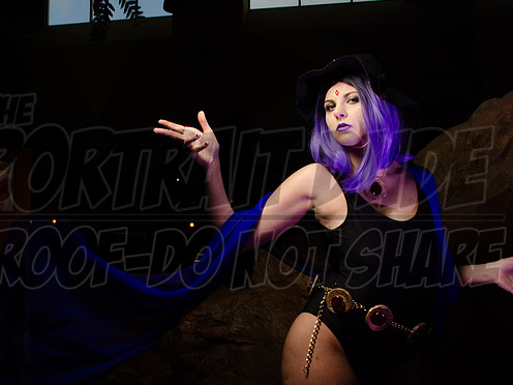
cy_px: 194
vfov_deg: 38.7
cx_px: 225
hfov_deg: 50.0
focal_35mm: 37
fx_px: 548
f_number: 22
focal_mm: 22
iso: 200
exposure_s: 1/60
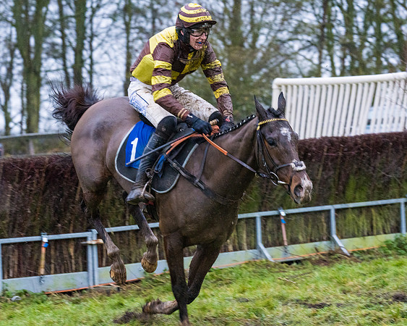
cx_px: 209
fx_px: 1831
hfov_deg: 12.7
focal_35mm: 152
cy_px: 163
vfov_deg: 10.2
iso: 5000
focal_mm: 135
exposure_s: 1/500
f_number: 5
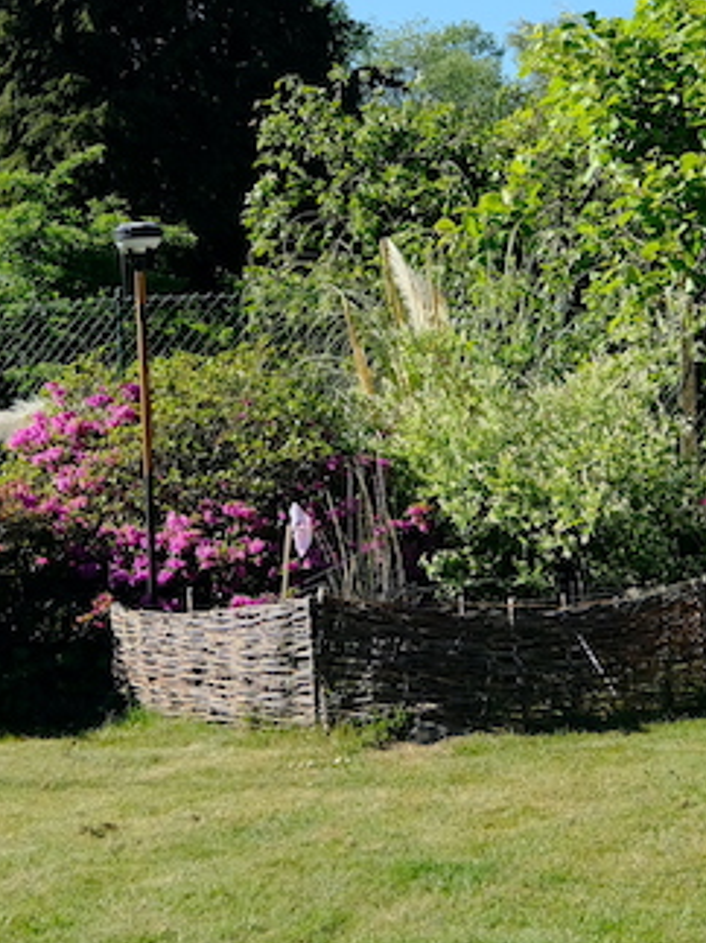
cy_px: 196
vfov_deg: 21.5
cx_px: 432
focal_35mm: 90
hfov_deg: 16.4
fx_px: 2449
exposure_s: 1/1600
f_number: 6.4
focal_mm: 24
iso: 800
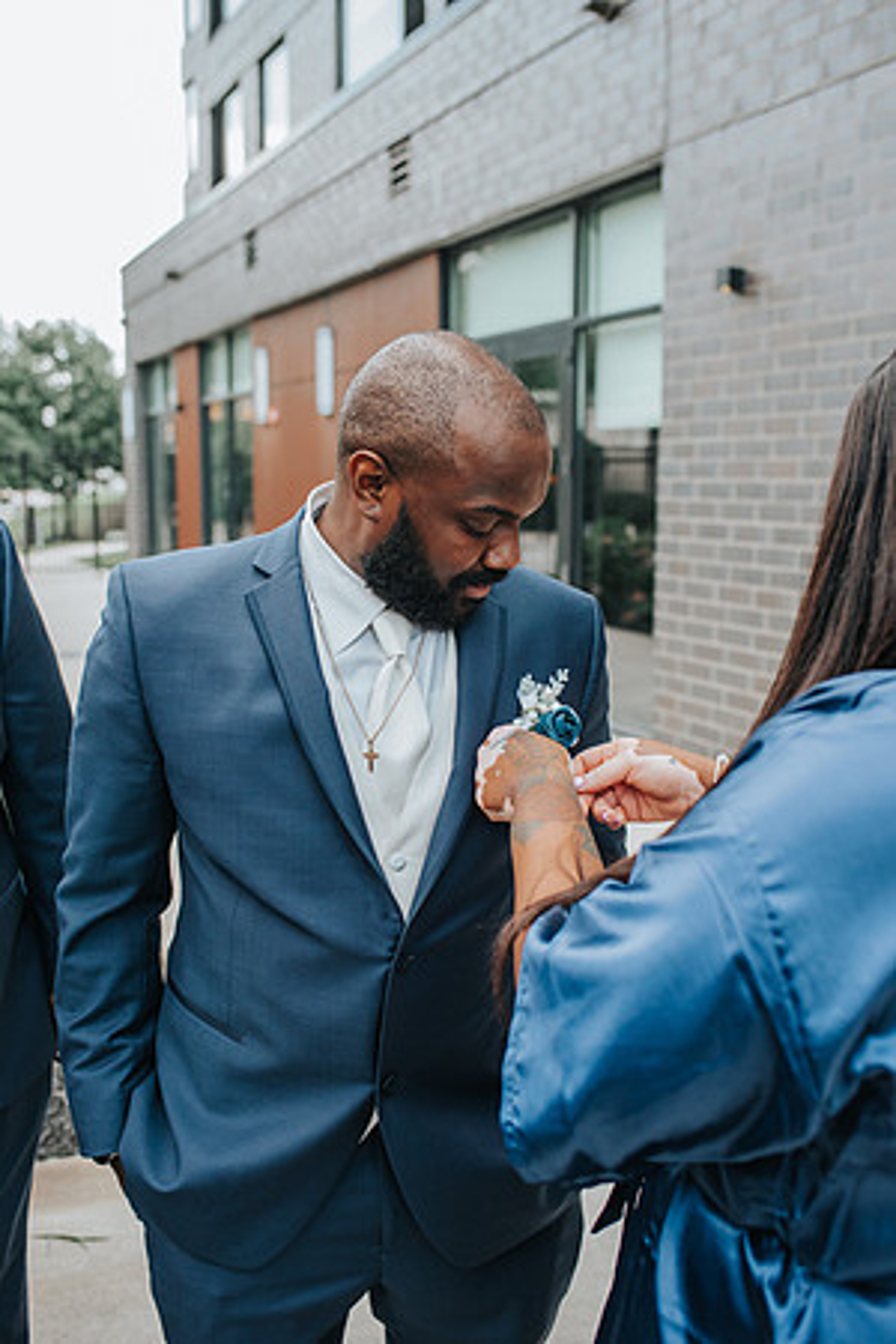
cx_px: 448
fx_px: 1307
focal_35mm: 35
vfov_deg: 54.4
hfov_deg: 37.9
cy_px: 672
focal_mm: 35
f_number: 3.2
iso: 1600
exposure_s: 1/2000
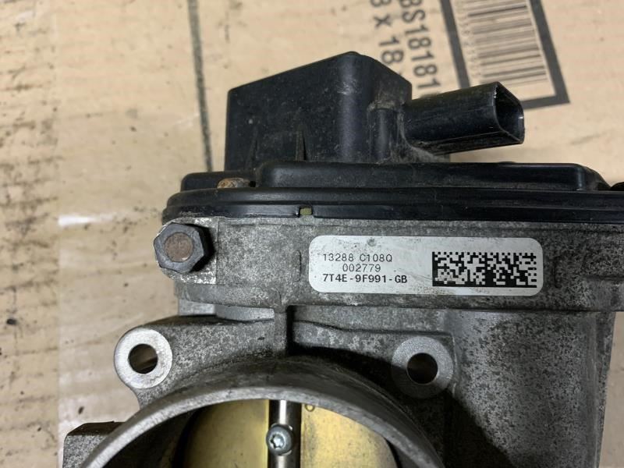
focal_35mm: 26
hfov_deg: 67.3
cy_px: 234
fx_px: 469
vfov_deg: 53.1
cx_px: 312
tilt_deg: -72.5
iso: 250
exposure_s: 1/40
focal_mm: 4.25
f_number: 1.8
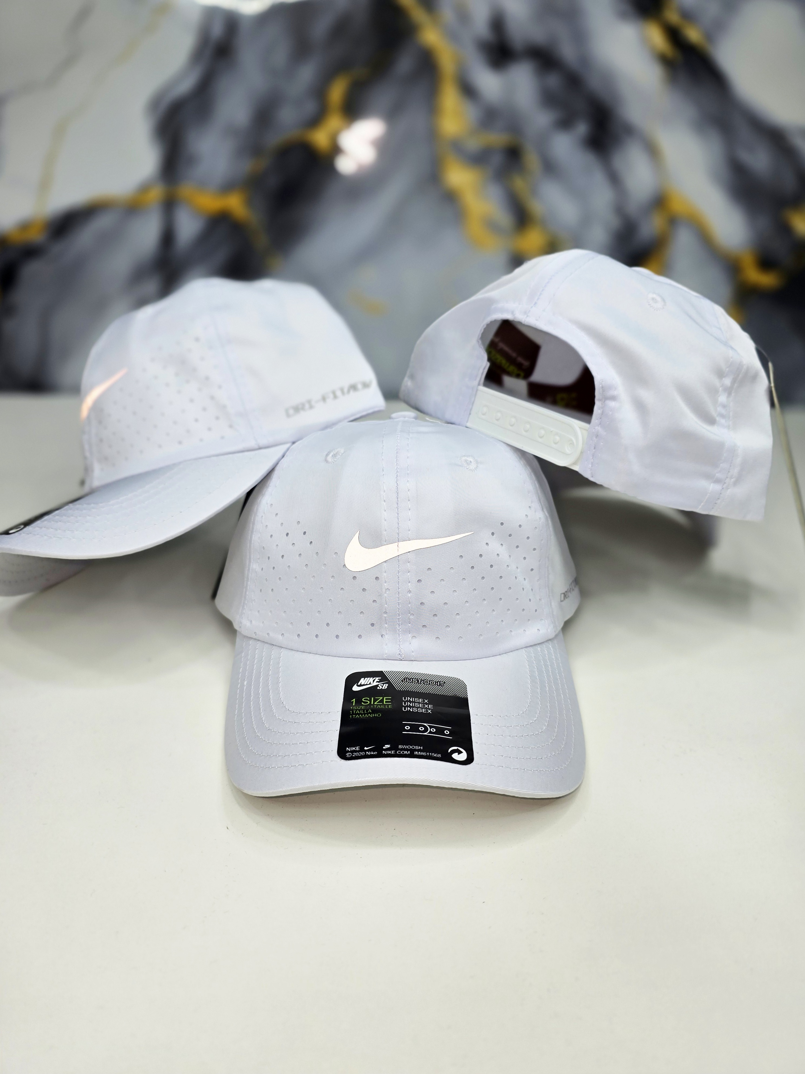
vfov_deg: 73.9
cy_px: 537
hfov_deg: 58.9
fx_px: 713
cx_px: 402
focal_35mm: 23
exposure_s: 1/101
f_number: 1.7
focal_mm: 6.3
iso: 40
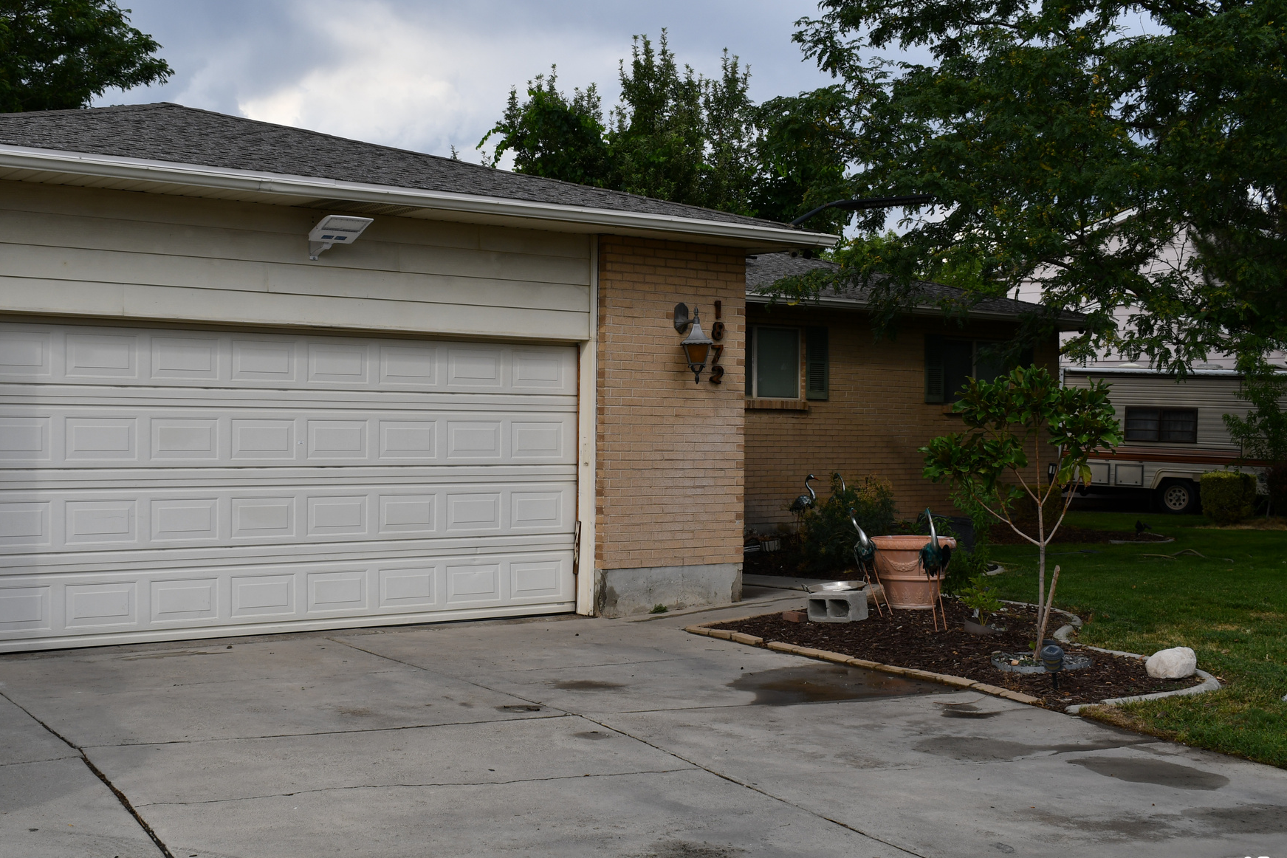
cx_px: 552
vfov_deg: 28.6
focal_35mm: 47
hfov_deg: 41.8
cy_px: 439
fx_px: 1680
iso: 140
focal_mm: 27
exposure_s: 1/250
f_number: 8
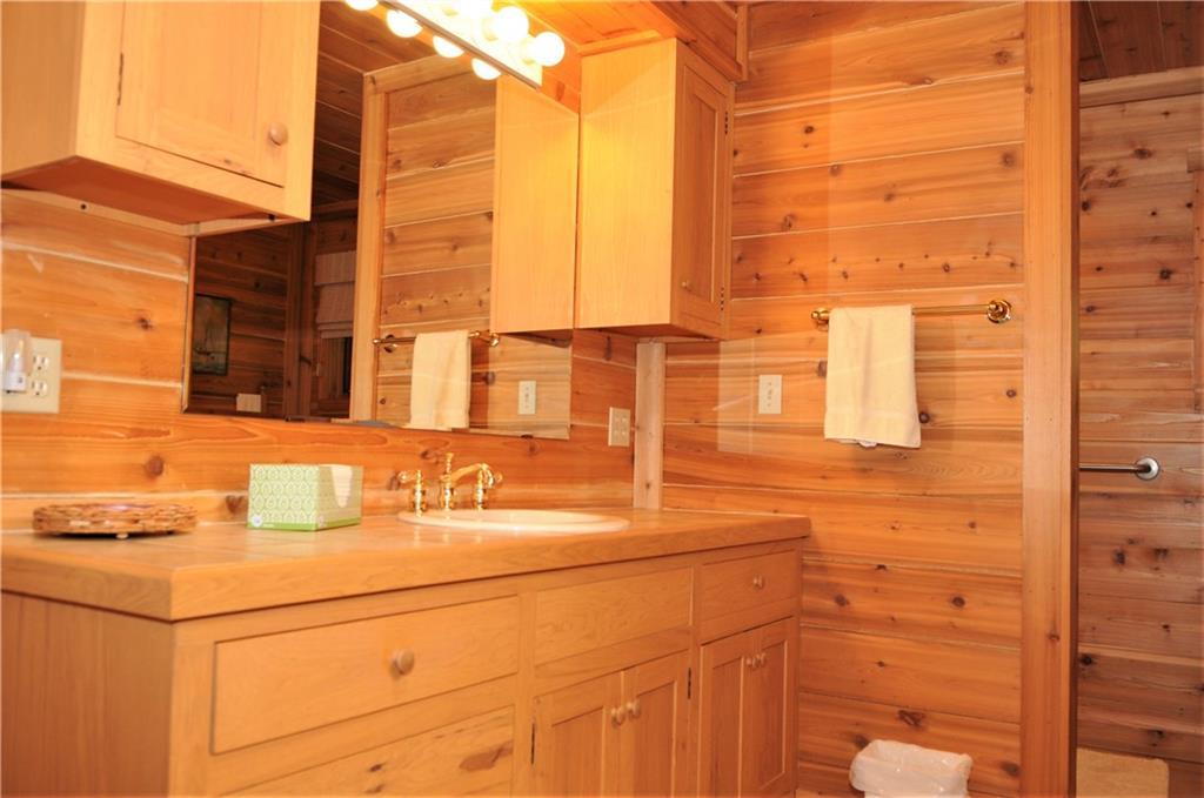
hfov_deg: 64.6
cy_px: 399
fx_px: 952
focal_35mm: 28
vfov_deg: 45.5
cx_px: 602
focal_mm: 19
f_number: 3.5
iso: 320
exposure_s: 1/50
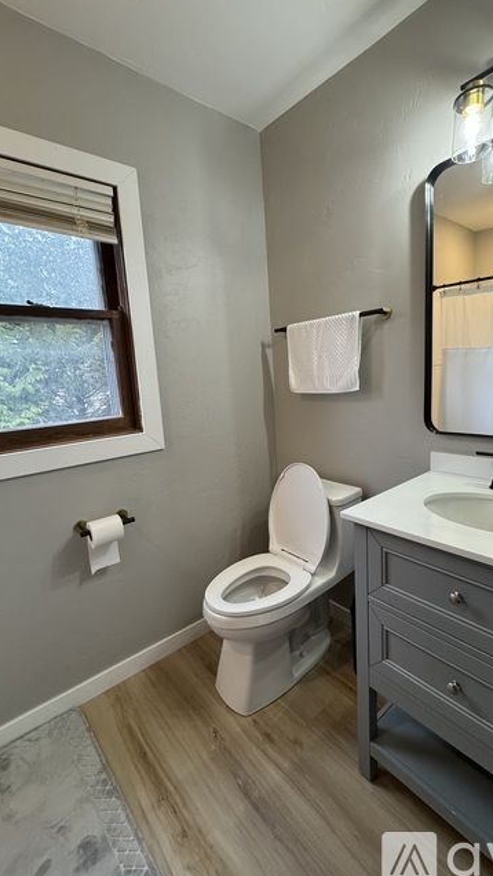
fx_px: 372
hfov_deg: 67.1
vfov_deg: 99.3
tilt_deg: -8.8
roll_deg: +3.7
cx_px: 260
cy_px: 428
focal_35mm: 16
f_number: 2.2
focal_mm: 2.22
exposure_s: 1/120
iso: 320
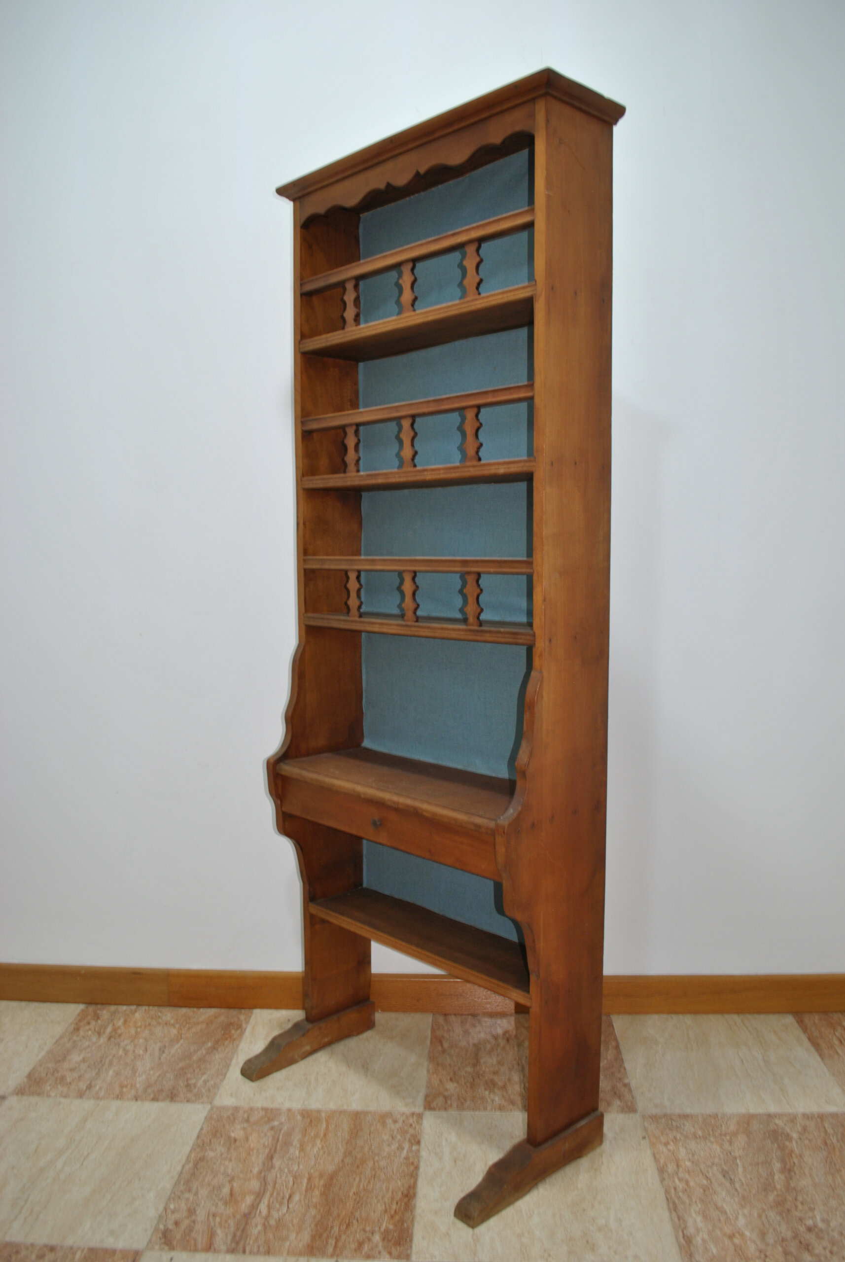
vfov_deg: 67.3
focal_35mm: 27
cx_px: 422
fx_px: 948
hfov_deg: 48.1
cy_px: 631
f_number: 3.5
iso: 200
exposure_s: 1/15
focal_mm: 18
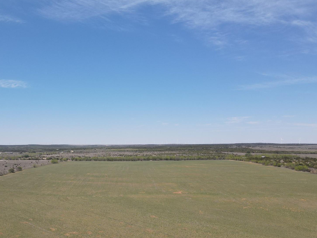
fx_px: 311
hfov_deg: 52.6
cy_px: 139
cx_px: 98
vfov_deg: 41.6
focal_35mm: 34
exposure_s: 1/725
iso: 100
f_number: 2.8
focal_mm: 4.5
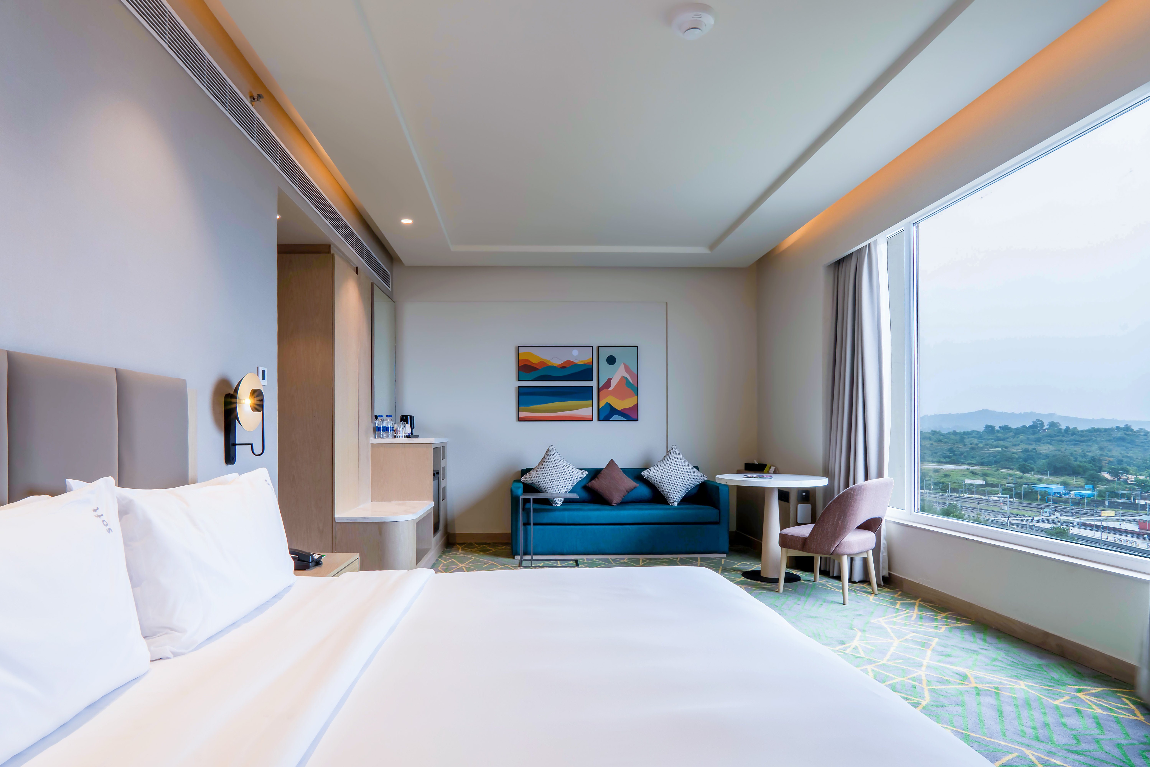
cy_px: 384
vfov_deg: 67.4
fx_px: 575
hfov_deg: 90.0
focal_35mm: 18
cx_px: 575
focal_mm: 12
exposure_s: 1/25
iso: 100
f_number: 13
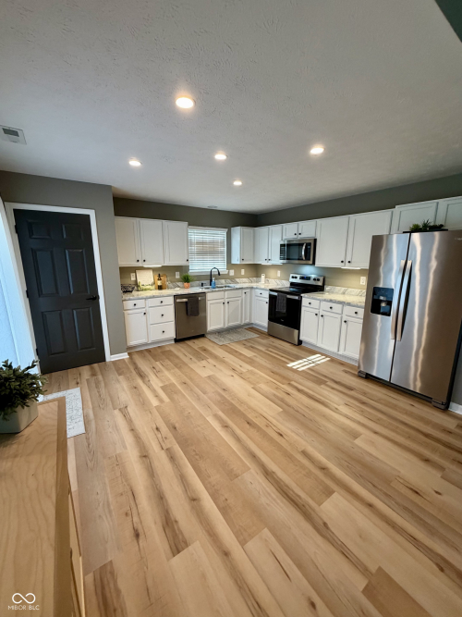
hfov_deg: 85.7
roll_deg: -1.0
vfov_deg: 102.1
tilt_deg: -12.9
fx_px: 249
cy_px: 308
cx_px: 231
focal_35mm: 14
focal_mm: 2.22
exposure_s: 1/120
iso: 250
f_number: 2.2
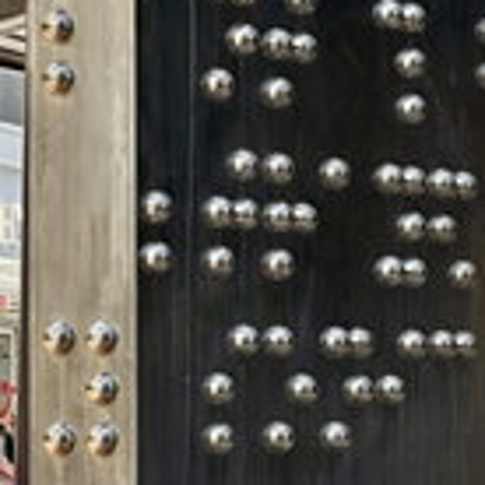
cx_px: 443
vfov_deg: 6.7
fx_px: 4153
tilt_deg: -0.1
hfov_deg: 6.7
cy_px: 438
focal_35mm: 262
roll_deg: +2.1
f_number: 2.8
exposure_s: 1/99
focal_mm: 9
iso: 32
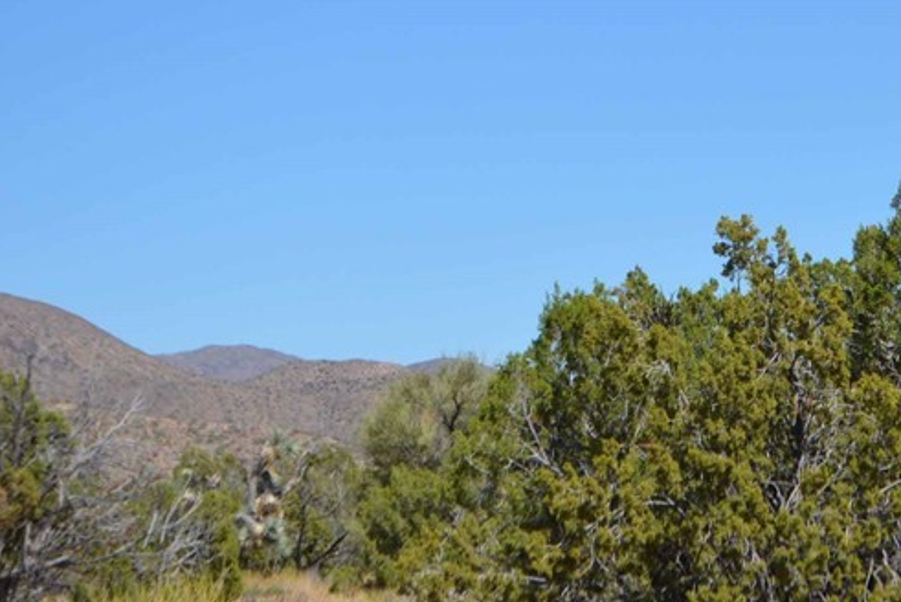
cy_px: 295
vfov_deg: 7.6
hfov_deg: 11.2
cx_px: 914
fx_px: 4560
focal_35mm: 182
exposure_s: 1/1600
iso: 400
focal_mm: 55
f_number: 7.1
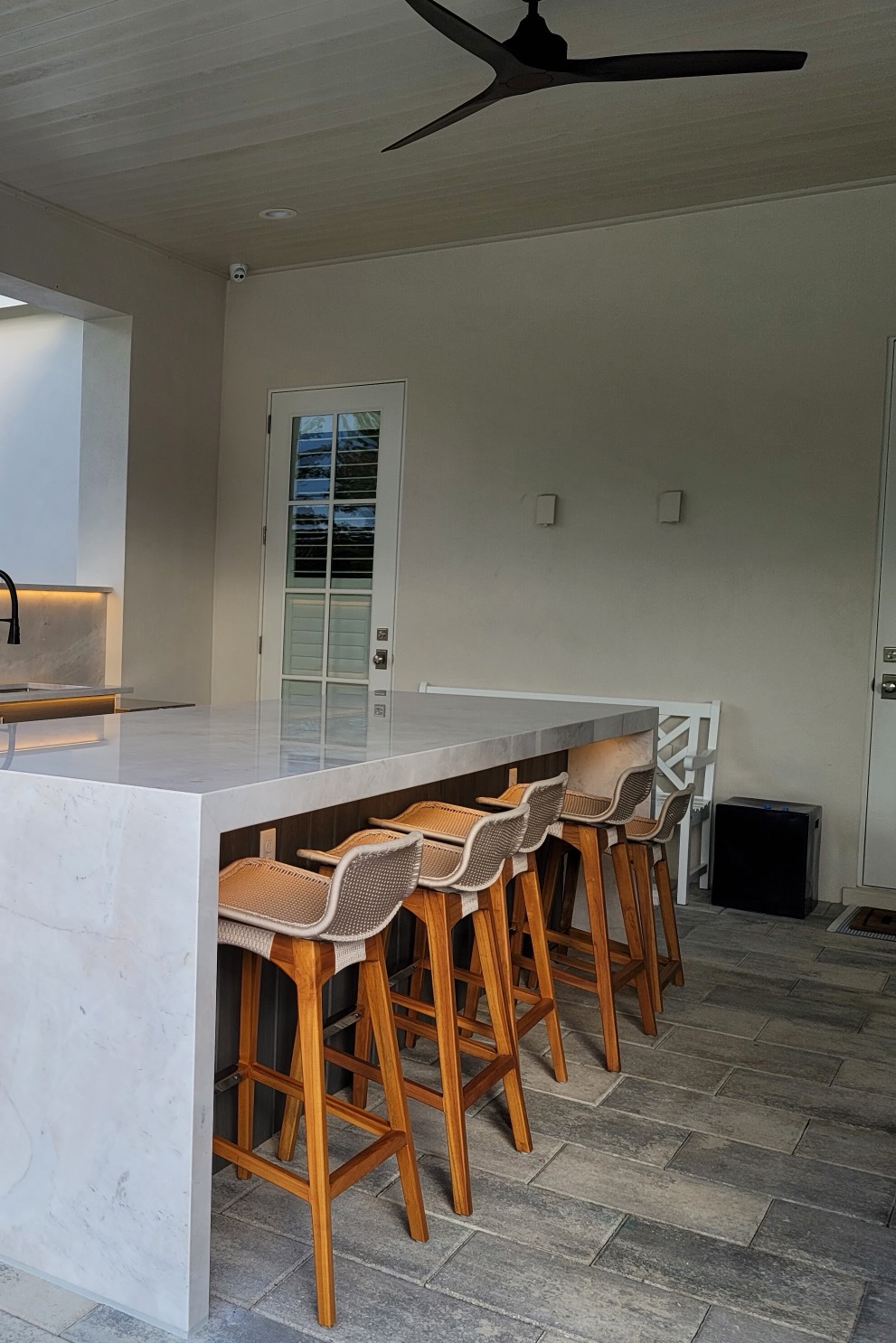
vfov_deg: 54.4
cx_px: 7
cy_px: 671
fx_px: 1306
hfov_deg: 34.5
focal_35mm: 35
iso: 20
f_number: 1.8
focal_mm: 7
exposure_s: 1/119
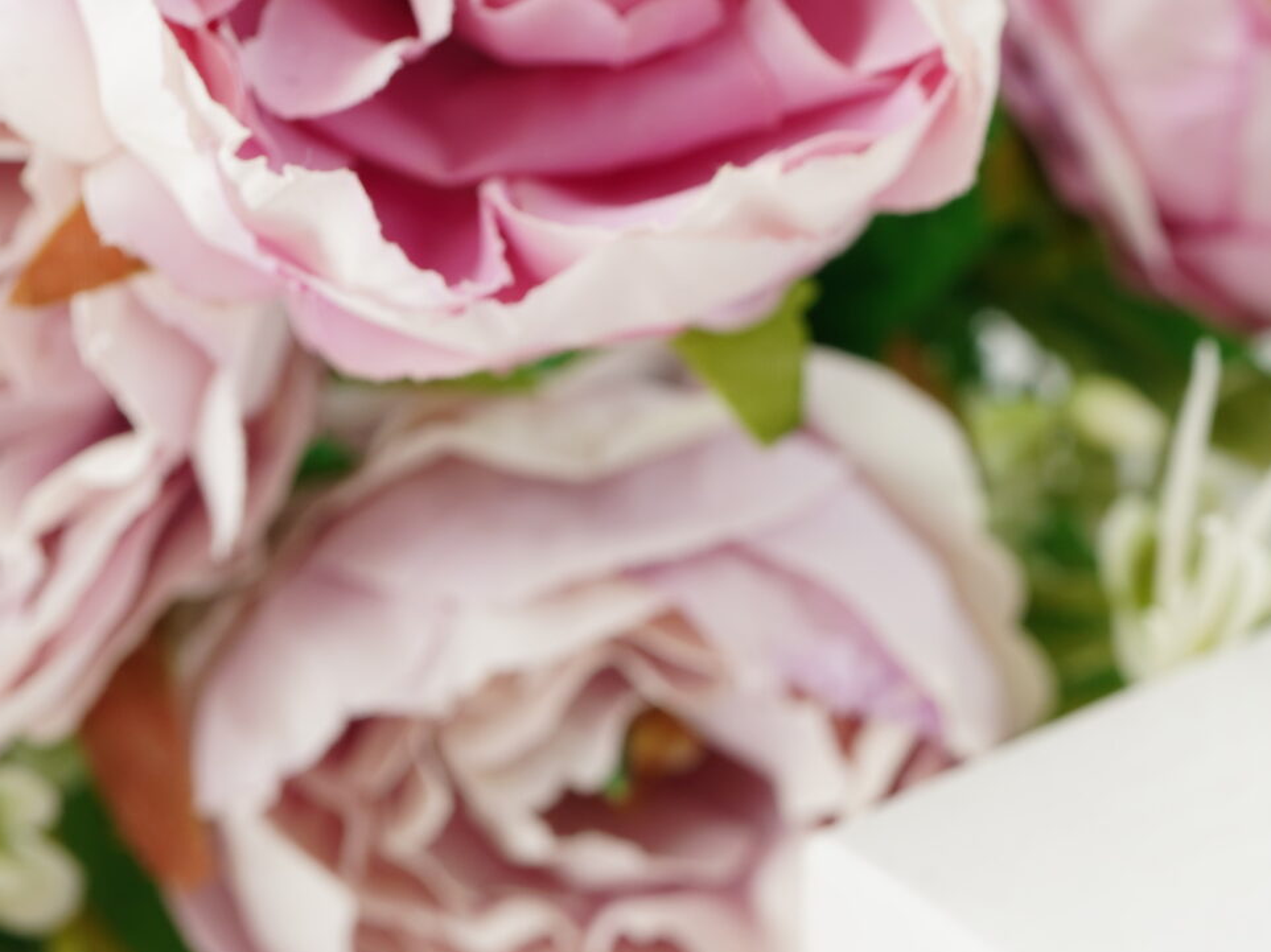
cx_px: 1543
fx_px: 4699
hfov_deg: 14.9
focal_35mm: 128
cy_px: 483
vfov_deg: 11.6
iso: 200
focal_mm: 50
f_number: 7.1
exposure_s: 1/50
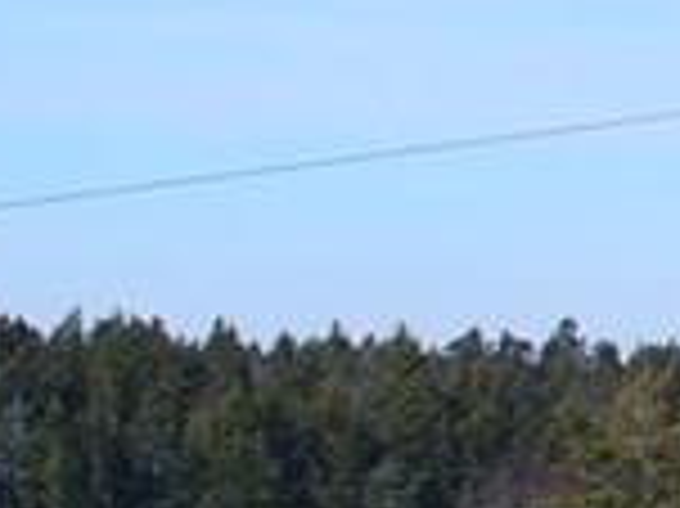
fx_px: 4927
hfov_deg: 7.3
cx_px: 1810
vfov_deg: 5.9
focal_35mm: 251
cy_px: 243
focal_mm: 6.1
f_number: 5.6
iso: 80
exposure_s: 1/400
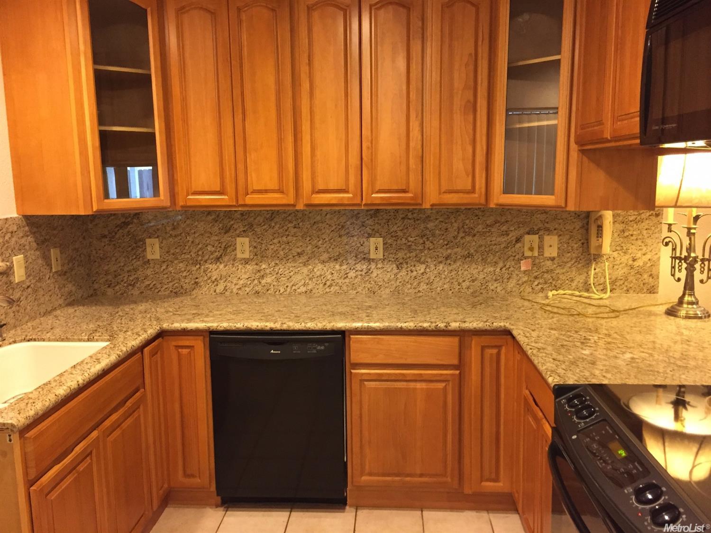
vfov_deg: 48.2
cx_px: 356
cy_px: 266
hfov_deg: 61.7
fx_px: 595
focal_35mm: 29
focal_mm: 4.15
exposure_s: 1/24
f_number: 2.2
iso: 250
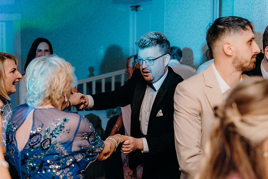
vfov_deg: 20.9
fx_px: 484
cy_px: 90
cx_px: 134
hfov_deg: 31.0
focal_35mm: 65
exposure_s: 1/160
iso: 2500
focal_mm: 65
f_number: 3.5
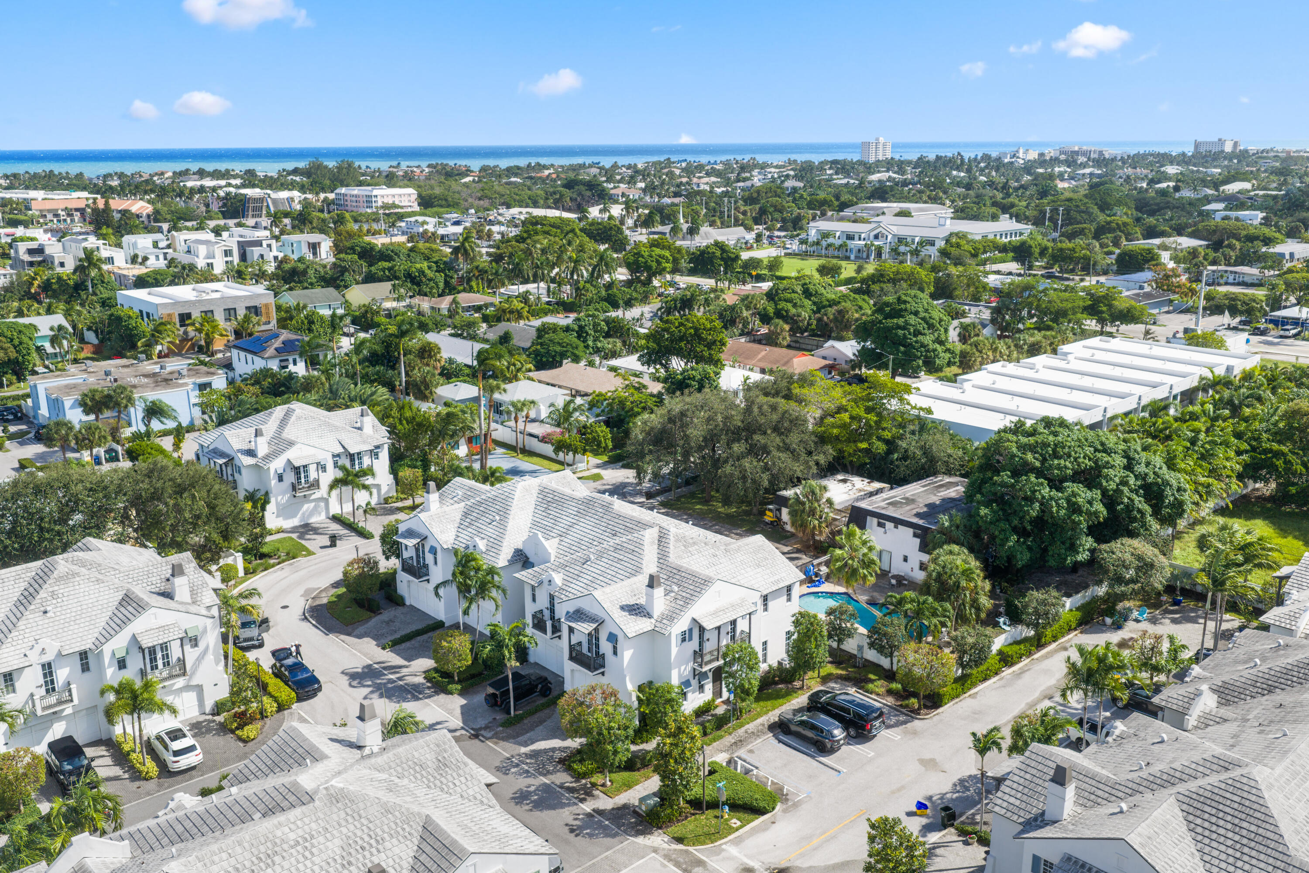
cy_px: 436
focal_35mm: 28
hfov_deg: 65.5
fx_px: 1018
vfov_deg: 46.4
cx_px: 654
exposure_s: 1/800
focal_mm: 14.45
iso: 100
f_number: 2.8
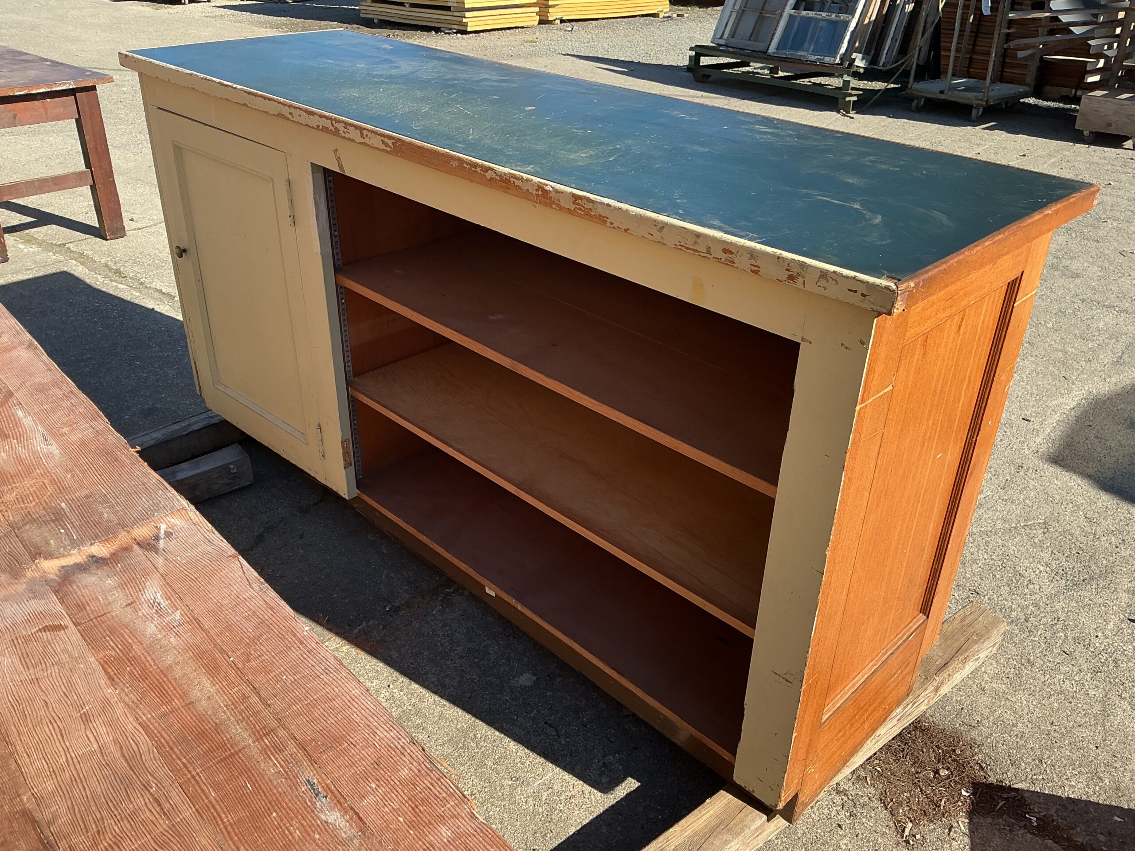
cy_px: 426
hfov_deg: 61.7
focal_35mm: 29
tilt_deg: -28.3
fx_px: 951
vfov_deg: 48.2
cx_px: 568
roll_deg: +0.3
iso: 25
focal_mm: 3
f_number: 1.8
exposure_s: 1/792
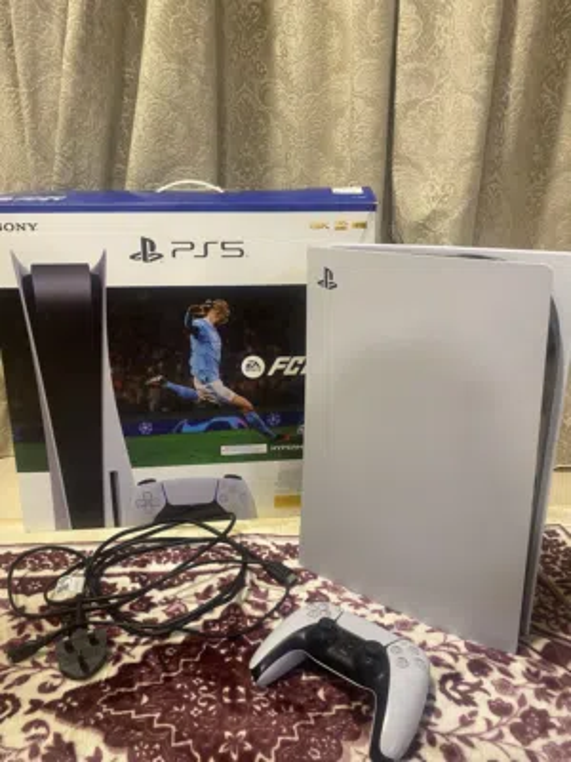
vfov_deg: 67.3
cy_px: 381
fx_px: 572
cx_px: 286
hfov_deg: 53.1
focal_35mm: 26
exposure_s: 1/50
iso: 250
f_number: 1.8
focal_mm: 4.25
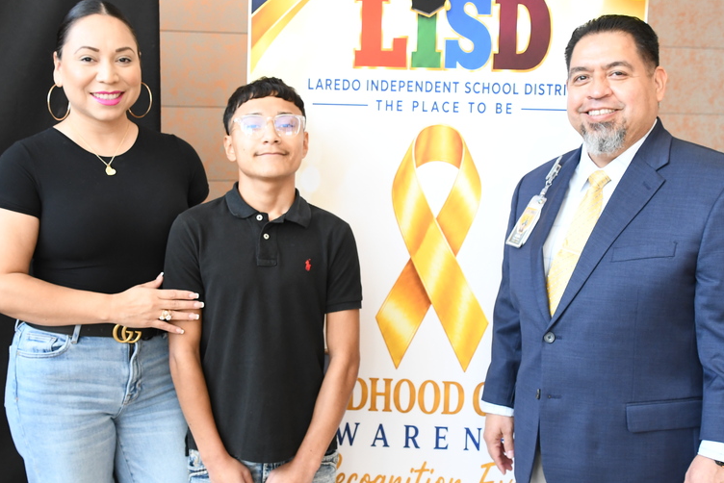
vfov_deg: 27.5
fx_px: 986
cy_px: 229
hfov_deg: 40.3
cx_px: 379
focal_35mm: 49
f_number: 5.6
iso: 1600
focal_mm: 24
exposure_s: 1/320
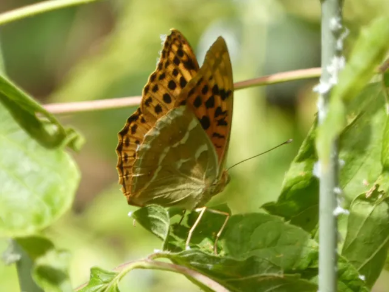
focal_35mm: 1200
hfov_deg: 1.7
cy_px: 146
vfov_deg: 1.2
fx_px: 13485
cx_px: 194
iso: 200
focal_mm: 215
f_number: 5.9
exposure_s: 1/125
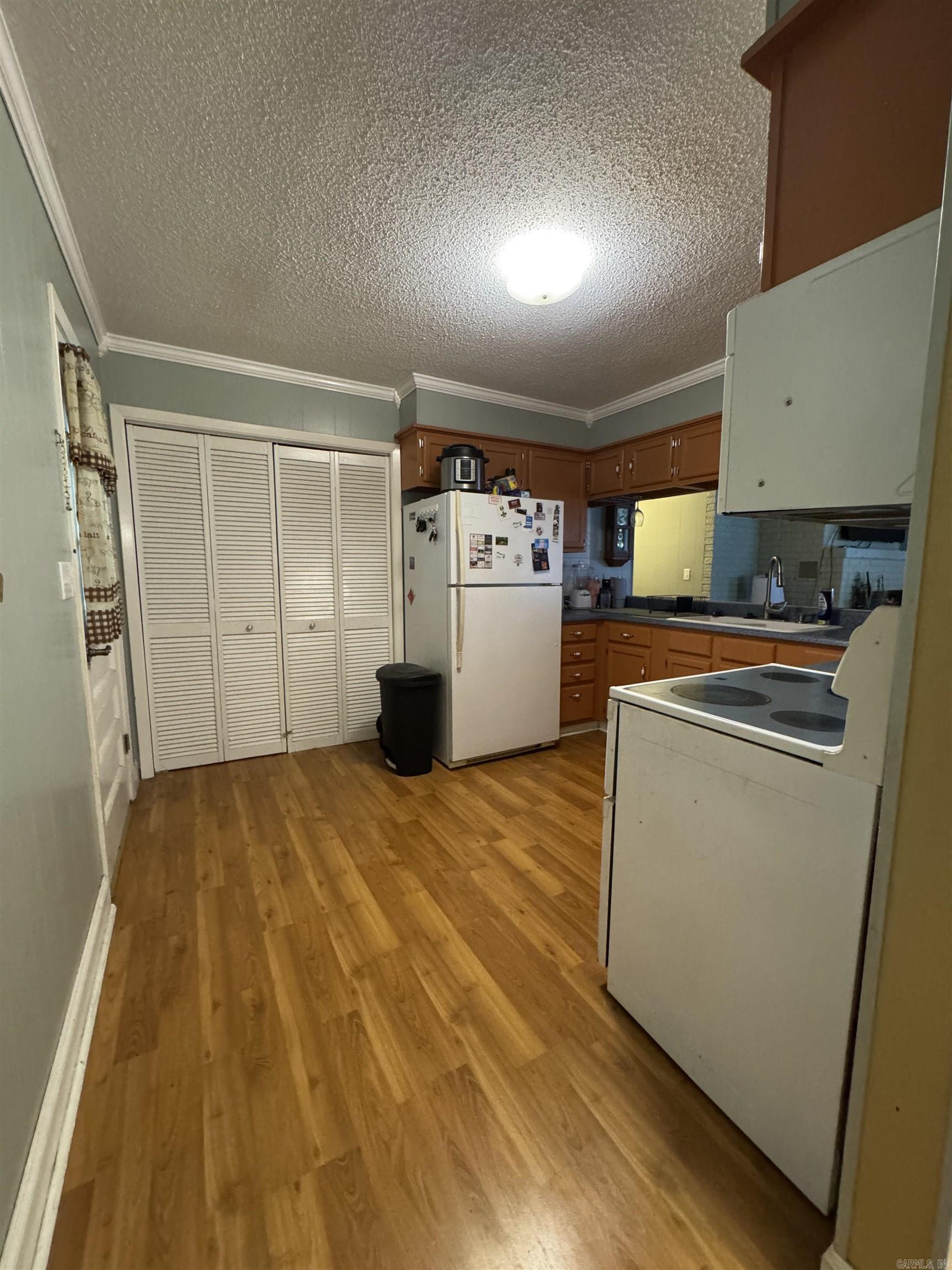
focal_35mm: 14
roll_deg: +0.3
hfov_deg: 85.7
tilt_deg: -7.1
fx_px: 513
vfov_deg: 102.1
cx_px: 476
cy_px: 635
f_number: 2.2
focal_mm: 2.22
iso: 1000
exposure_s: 1/60
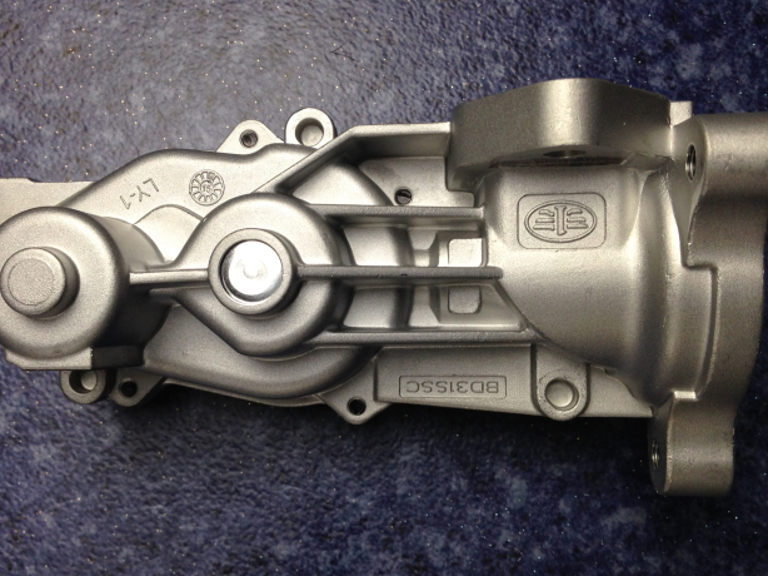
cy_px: 291
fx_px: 954
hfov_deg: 43.8
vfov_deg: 33.6
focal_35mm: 43
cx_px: 344
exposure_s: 1/60
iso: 64
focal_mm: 4.12
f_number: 2.4
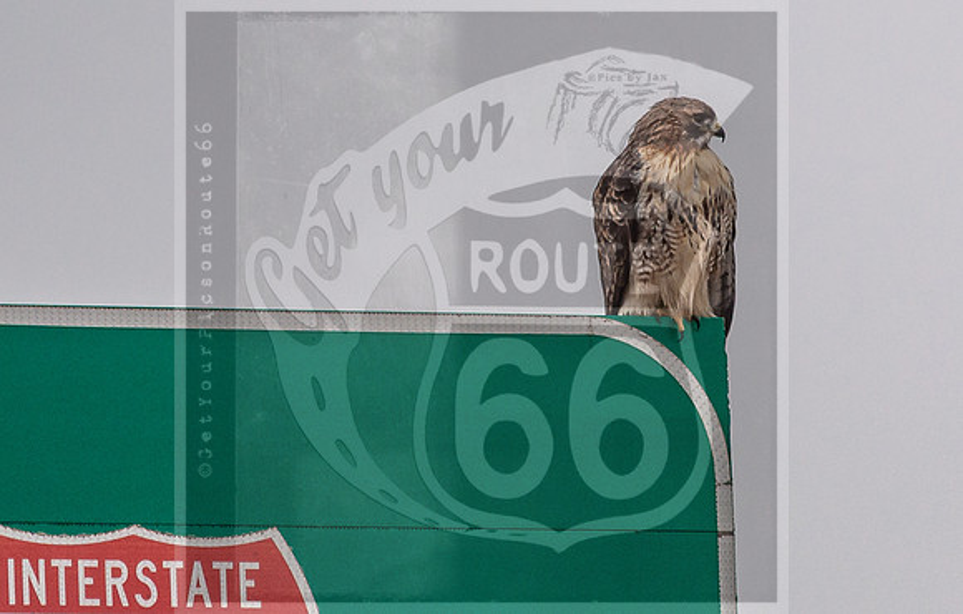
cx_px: 666
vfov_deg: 1.5
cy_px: 188
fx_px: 23860
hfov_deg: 2.3
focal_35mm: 904
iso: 640
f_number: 9
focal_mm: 300
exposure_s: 1/500
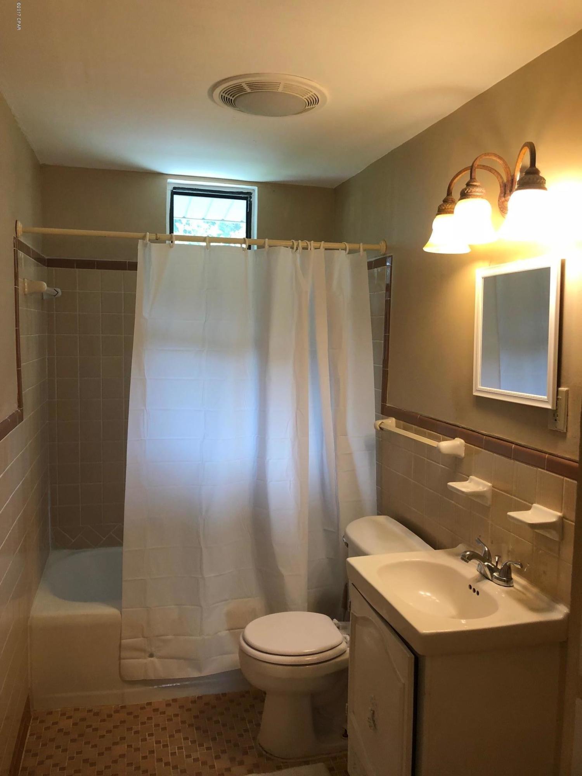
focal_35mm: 29
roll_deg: -0.4
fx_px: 650
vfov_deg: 61.7
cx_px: 291
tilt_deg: -3.9
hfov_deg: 48.2
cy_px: 388
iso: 25
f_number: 1.8
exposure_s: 1/30
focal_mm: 3.99
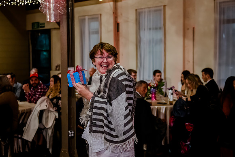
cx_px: 117
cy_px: 72
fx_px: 367
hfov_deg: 35.5
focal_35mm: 56
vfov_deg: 24.1
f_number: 2.8
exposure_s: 1/200
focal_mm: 45
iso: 5000
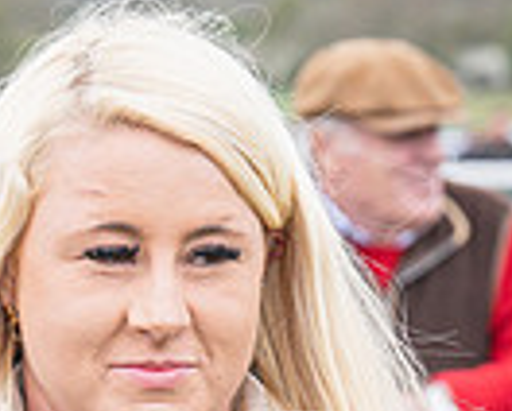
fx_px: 5084
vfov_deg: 4.6
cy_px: 415
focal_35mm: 335
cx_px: -312
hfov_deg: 5.7
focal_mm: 70
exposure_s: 1/640
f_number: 5
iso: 400
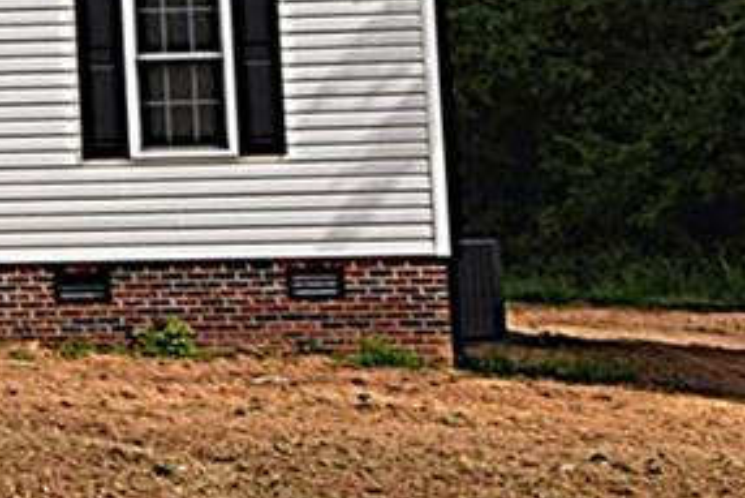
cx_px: -500
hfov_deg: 14.4
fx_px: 2671
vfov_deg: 10.3
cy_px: -272
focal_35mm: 129
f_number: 11
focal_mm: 24
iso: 100
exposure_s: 1/200
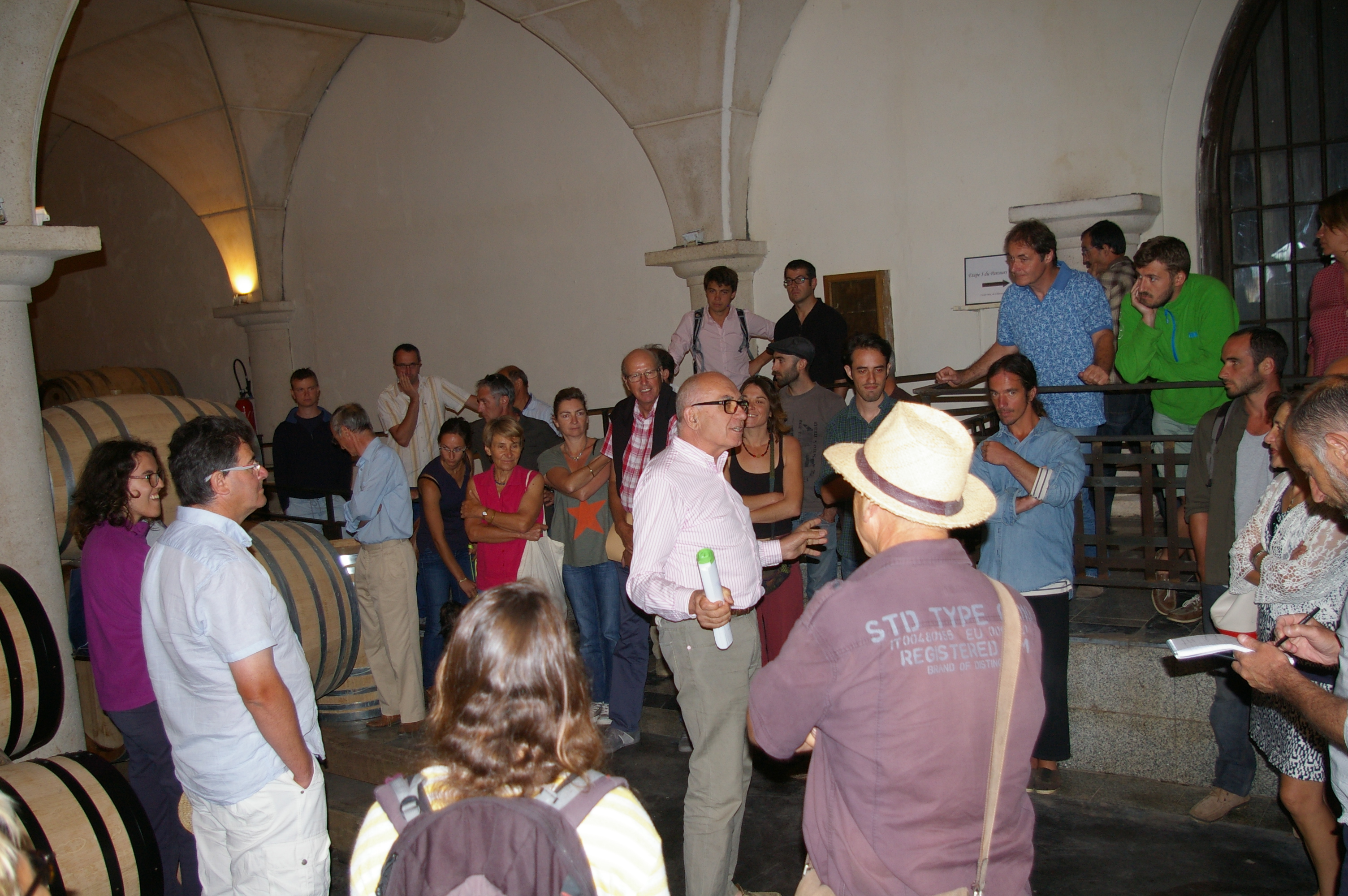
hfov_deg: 59.5
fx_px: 1178
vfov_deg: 41.6
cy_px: 448
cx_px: 674
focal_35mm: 32
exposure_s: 1/30
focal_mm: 21
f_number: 4.5
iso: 400
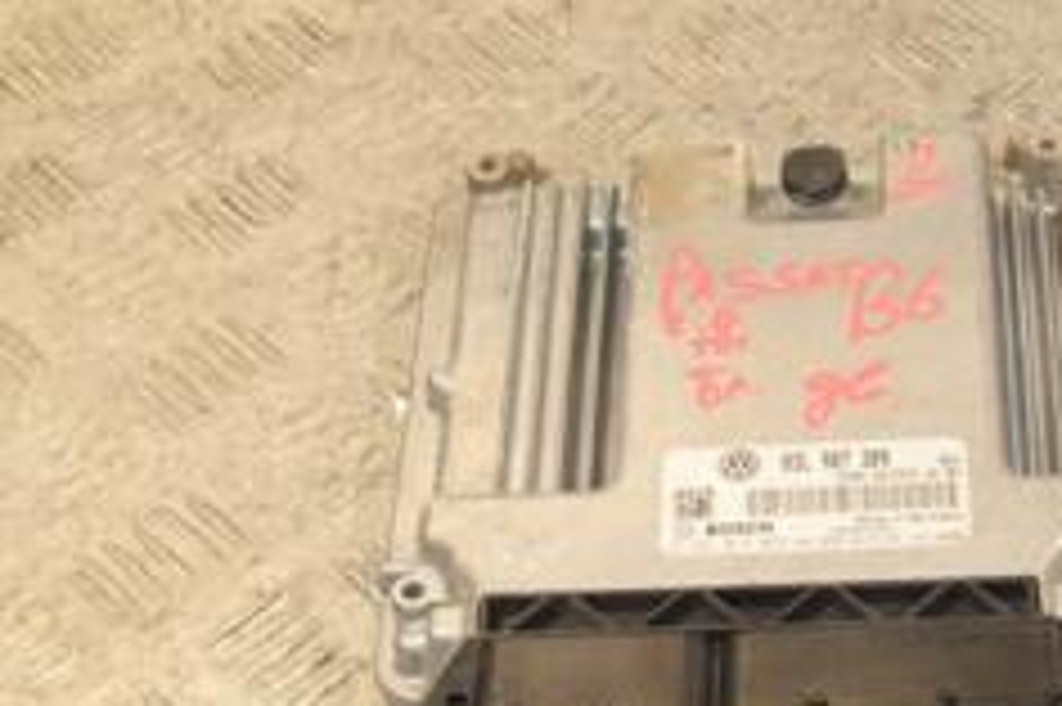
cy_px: 432
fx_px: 2808
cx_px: 846
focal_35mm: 95
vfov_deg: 14.3
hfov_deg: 21.2
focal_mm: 25
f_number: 6.3
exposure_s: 1/200
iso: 800
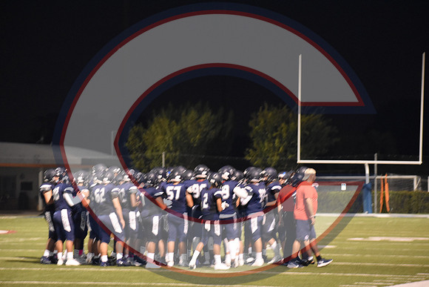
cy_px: 144
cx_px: 214
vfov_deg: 8.3
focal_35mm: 165
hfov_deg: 12.4
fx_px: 1967
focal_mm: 110
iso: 3200
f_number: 4.8
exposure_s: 1/60
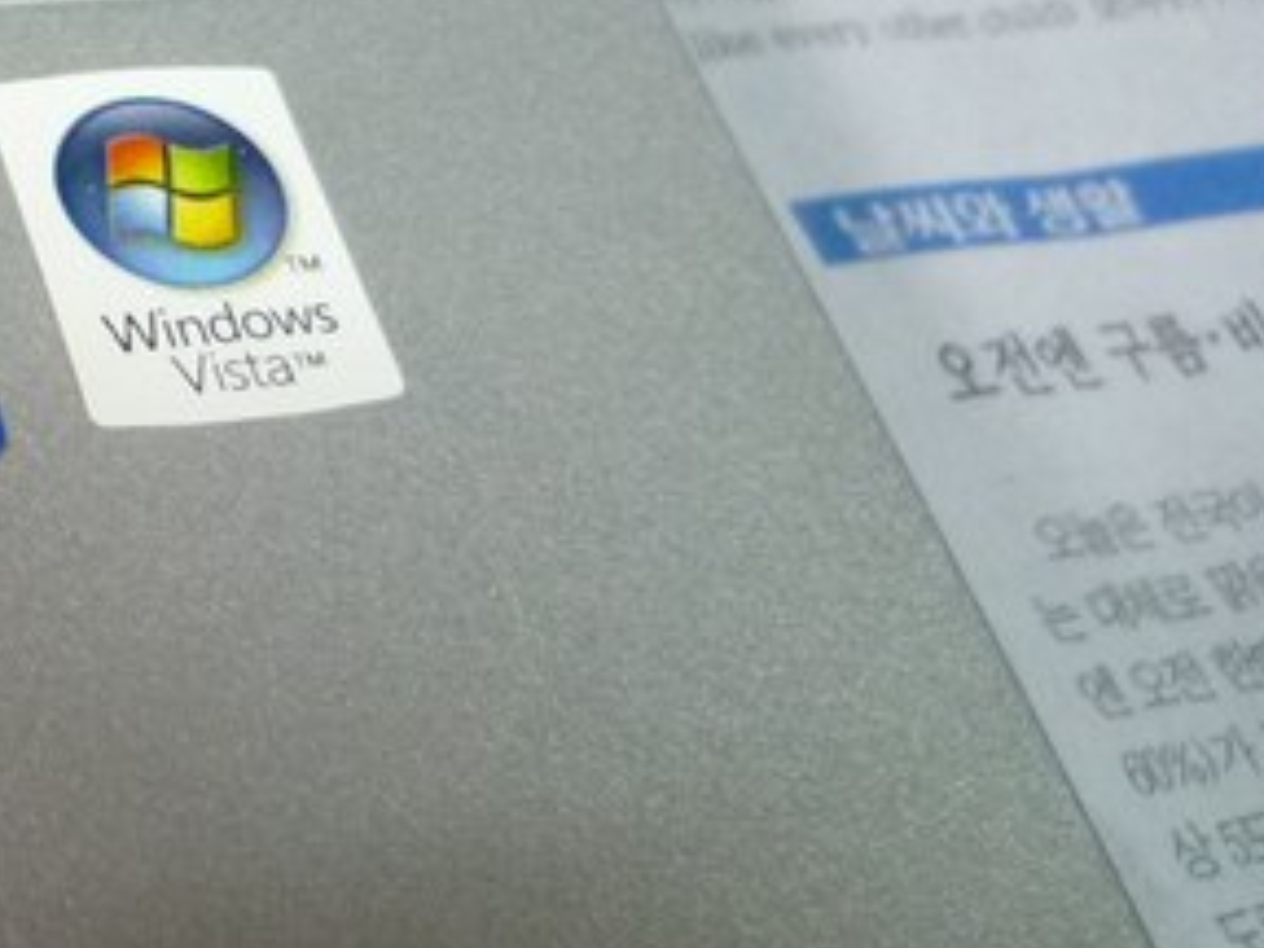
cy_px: 342
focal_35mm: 66
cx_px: -233
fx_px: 2410
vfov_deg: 22.2
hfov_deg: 26.3
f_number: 2.8
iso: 400
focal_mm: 4.4
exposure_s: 1/25
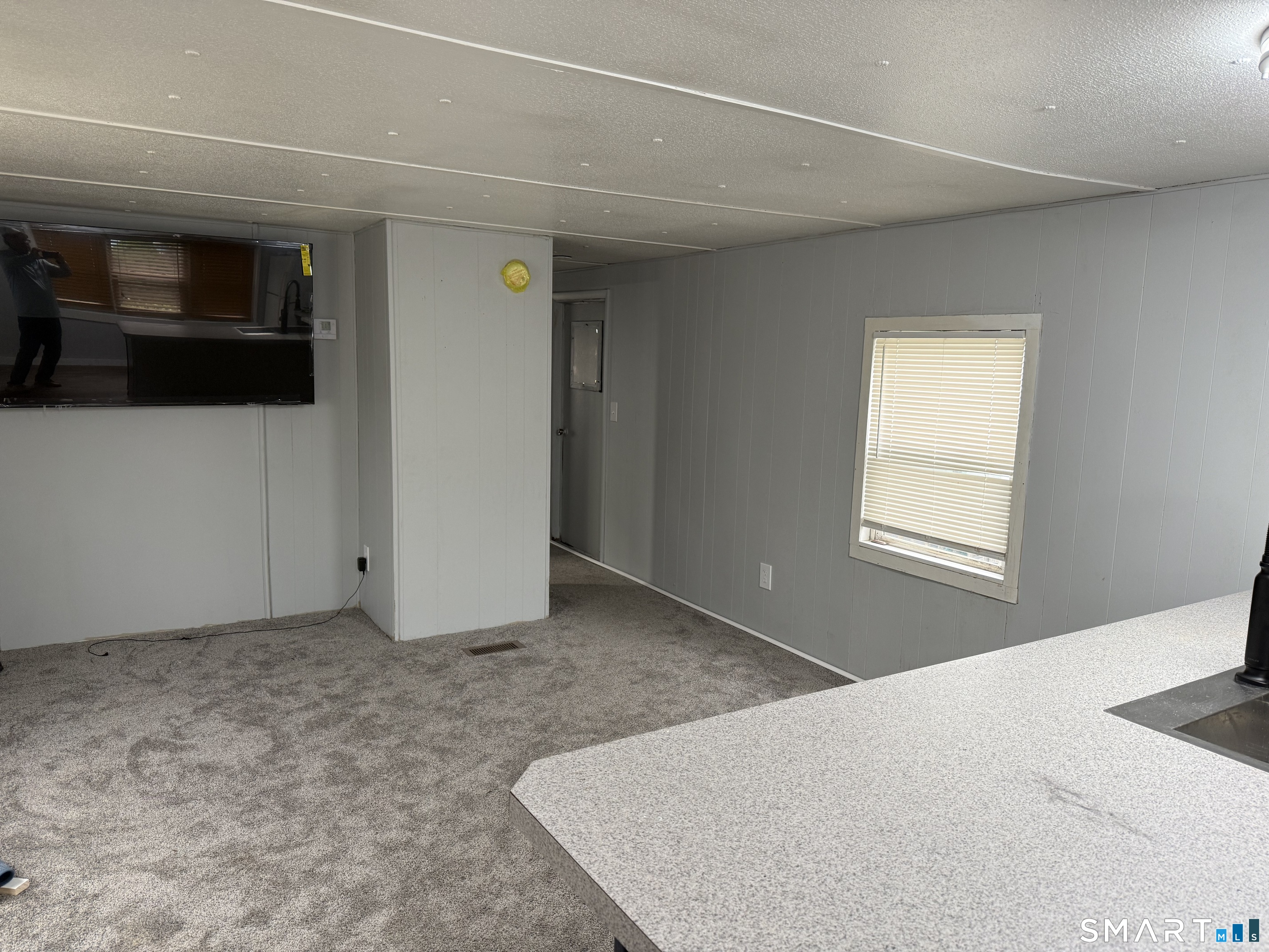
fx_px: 880
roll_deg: -2.6
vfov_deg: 56.8
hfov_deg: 71.6
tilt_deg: -8.3
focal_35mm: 24
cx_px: 634
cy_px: 476
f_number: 1.78
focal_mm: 6.76
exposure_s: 1/60
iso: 125
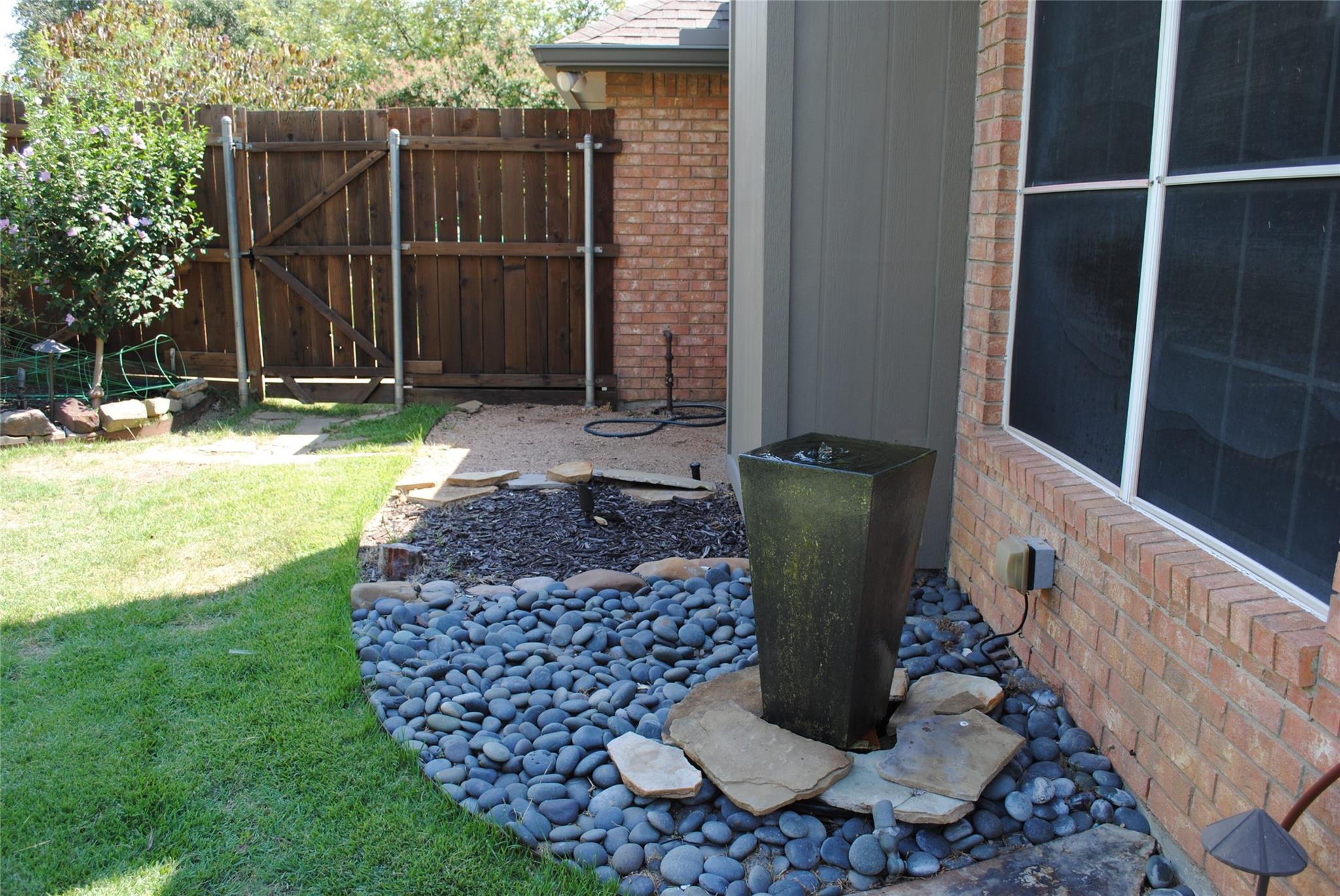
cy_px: 448
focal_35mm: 27
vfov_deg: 48.0
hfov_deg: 67.3
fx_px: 1006
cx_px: 670
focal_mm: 18
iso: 125
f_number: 5.6
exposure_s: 1/125
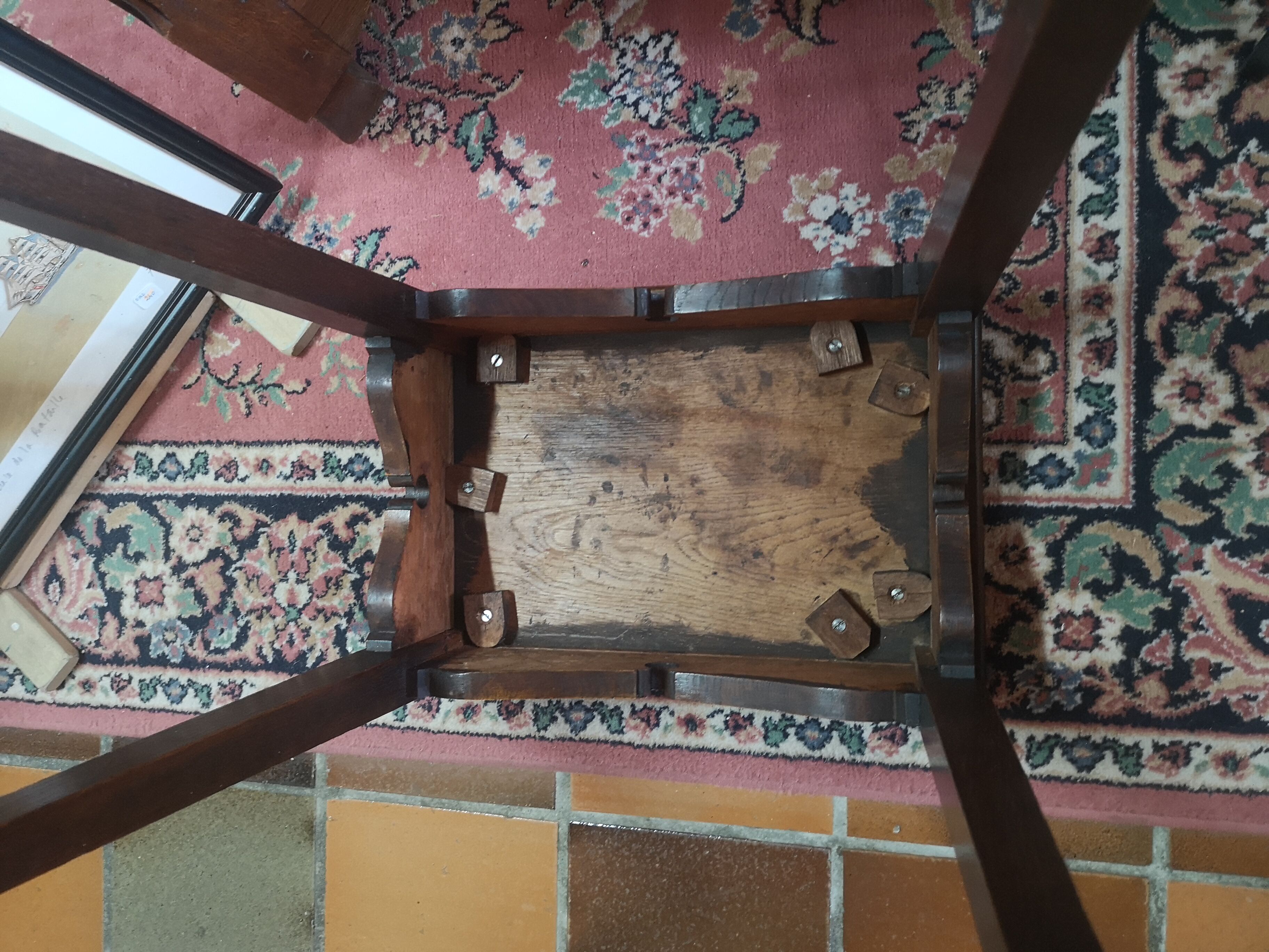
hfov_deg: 65.3
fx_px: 990
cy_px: 476
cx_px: 634
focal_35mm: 27
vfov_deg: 51.4
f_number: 1.8
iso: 500
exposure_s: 1/25
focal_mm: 5.58
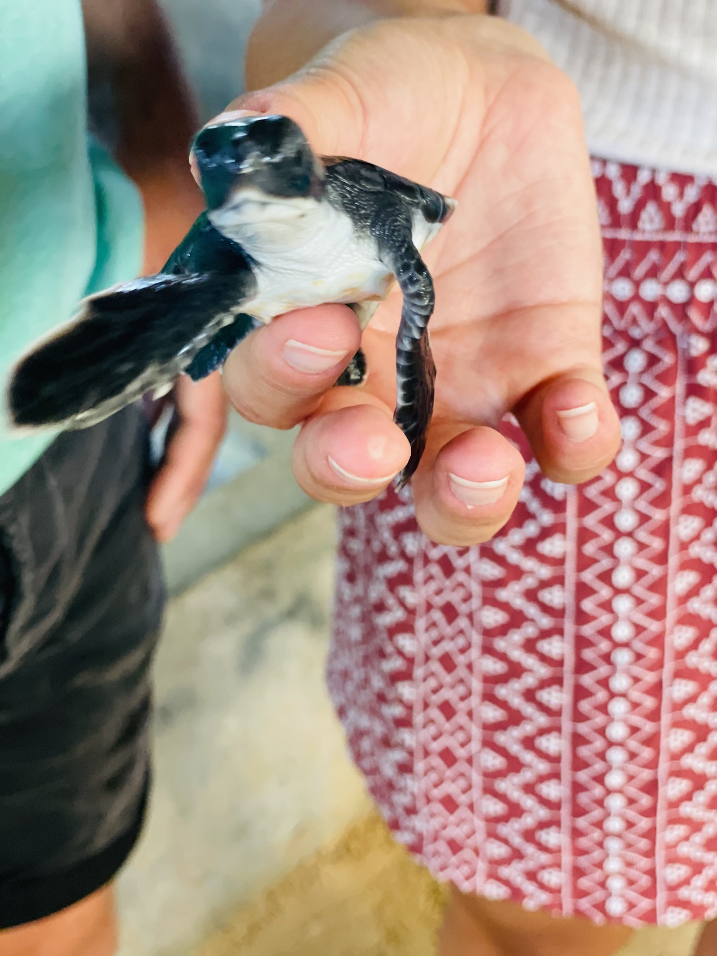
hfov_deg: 28.0
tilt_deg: -35.0
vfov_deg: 36.8
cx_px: 358
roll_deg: +4.5
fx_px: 1436
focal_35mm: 52
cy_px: 478
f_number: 2
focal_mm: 6
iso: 125
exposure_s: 1/33
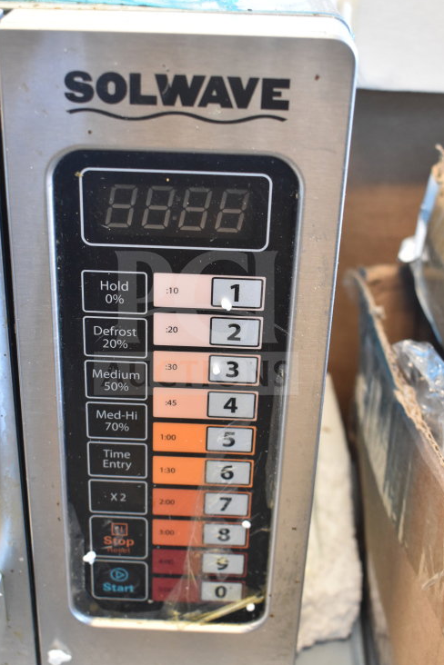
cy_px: 323
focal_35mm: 51
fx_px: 936
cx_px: 196
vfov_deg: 39.1
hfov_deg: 26.7
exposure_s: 1/40
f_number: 4
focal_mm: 27
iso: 1250
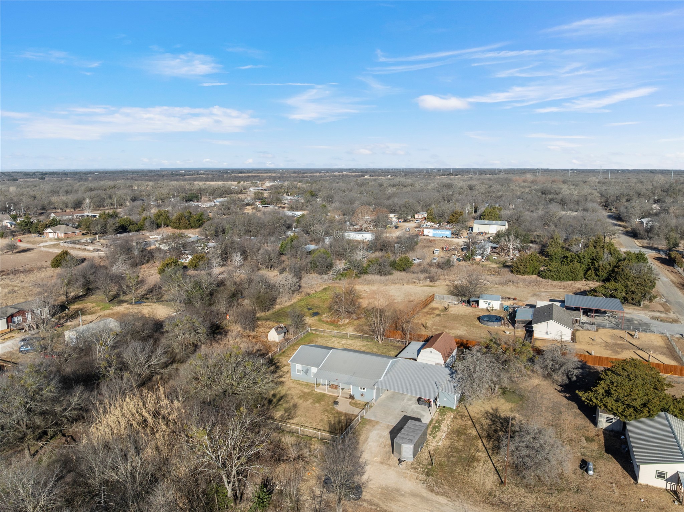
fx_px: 474
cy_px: 256
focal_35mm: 24
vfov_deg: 56.8
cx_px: 342
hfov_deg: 71.6
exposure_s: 1/2500
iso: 100
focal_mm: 12.29
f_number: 2.8
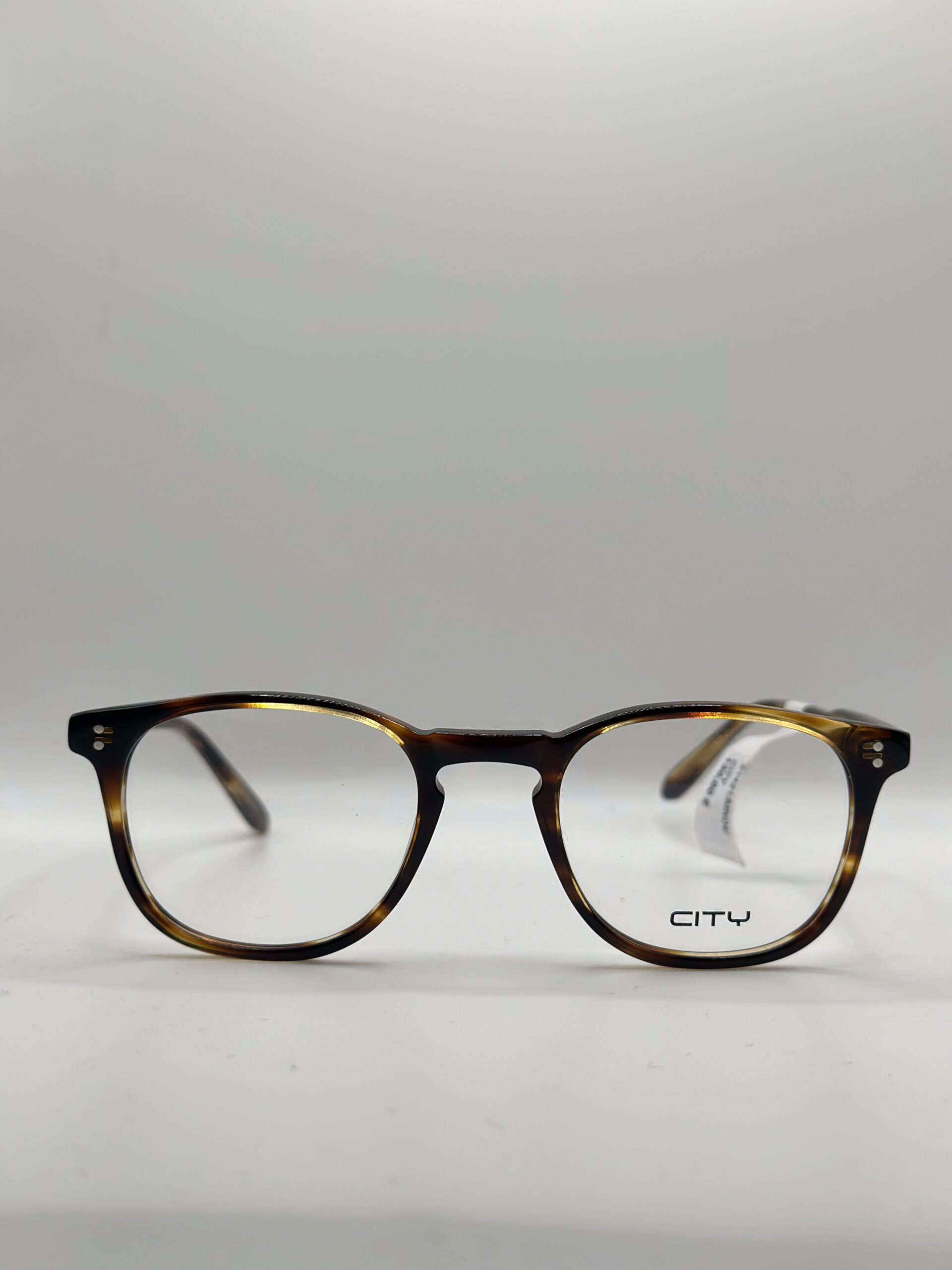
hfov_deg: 30.3
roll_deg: -2.1
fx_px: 1760
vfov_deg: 39.7
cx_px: 476
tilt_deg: -9.7
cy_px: 635
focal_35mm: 48
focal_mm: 6.86
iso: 80
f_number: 1.78
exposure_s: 1/911
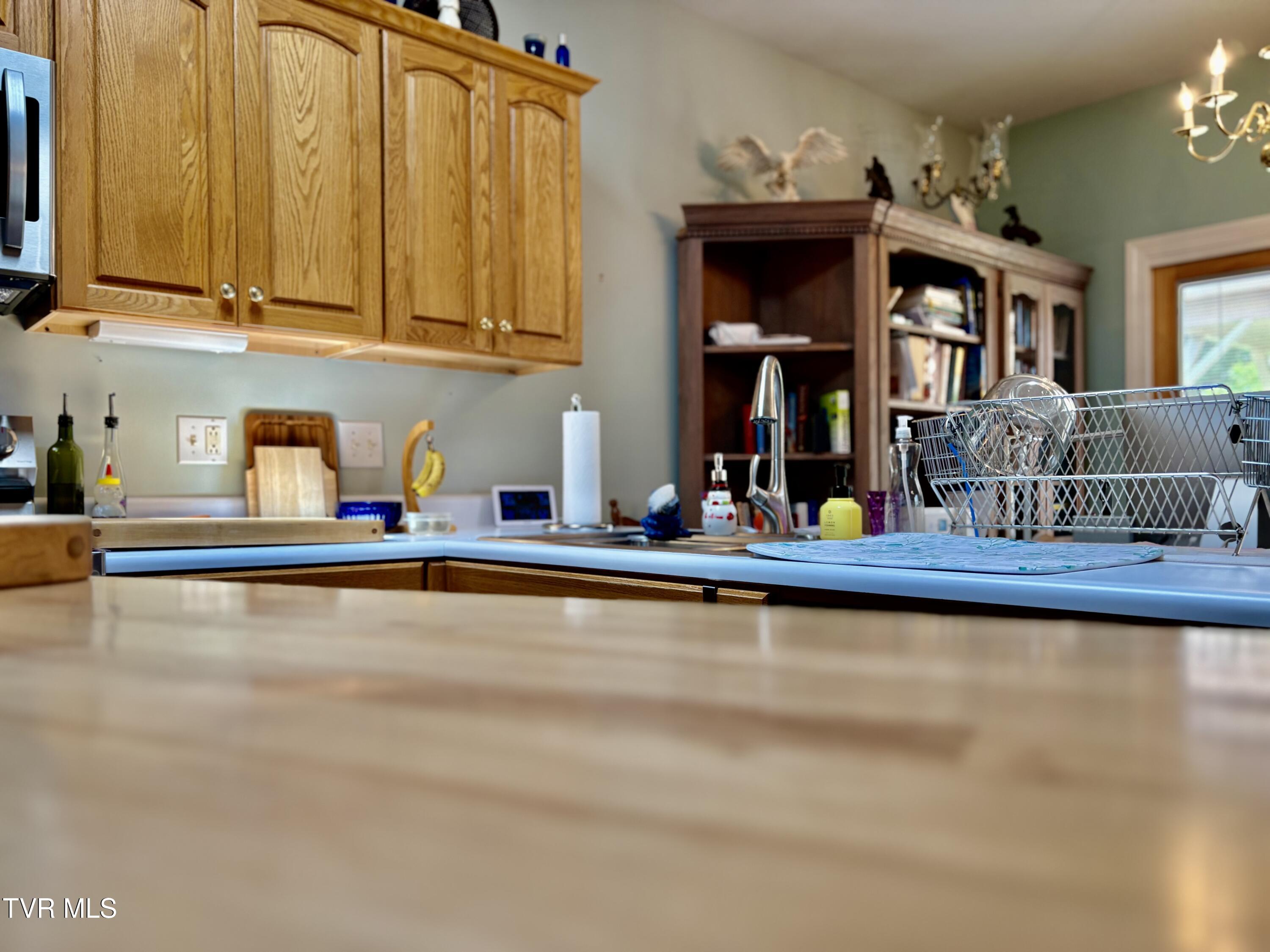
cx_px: 635
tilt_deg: +0.4
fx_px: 954
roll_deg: +0.8
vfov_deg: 53.1
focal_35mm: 26
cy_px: 476
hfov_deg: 67.3
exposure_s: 1/120
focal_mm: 5.96
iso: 100
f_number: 1.6
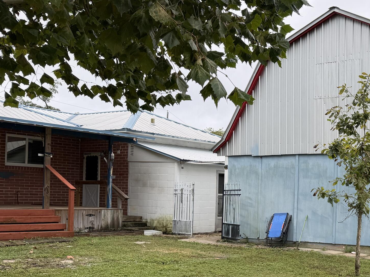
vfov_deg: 28.9
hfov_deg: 34.6
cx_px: 372
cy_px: 190
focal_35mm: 50
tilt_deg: +1.3
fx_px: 534
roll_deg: -1.7
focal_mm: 6.76
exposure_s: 1/898
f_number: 1.78
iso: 80
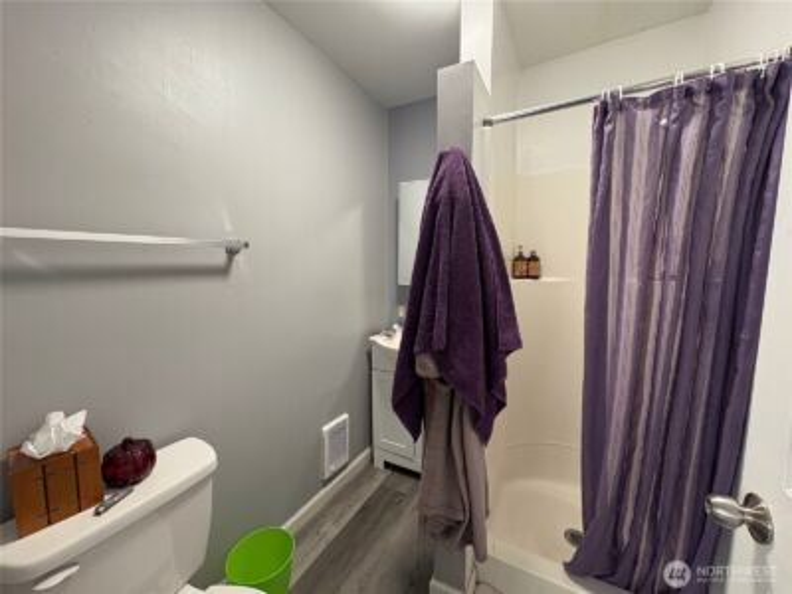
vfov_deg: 85.7
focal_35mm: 14
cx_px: 396
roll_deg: +0.0
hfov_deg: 102.1
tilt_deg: -5.8
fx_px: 320
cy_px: 297
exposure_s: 1/60
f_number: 2.2
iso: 250
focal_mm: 2.22
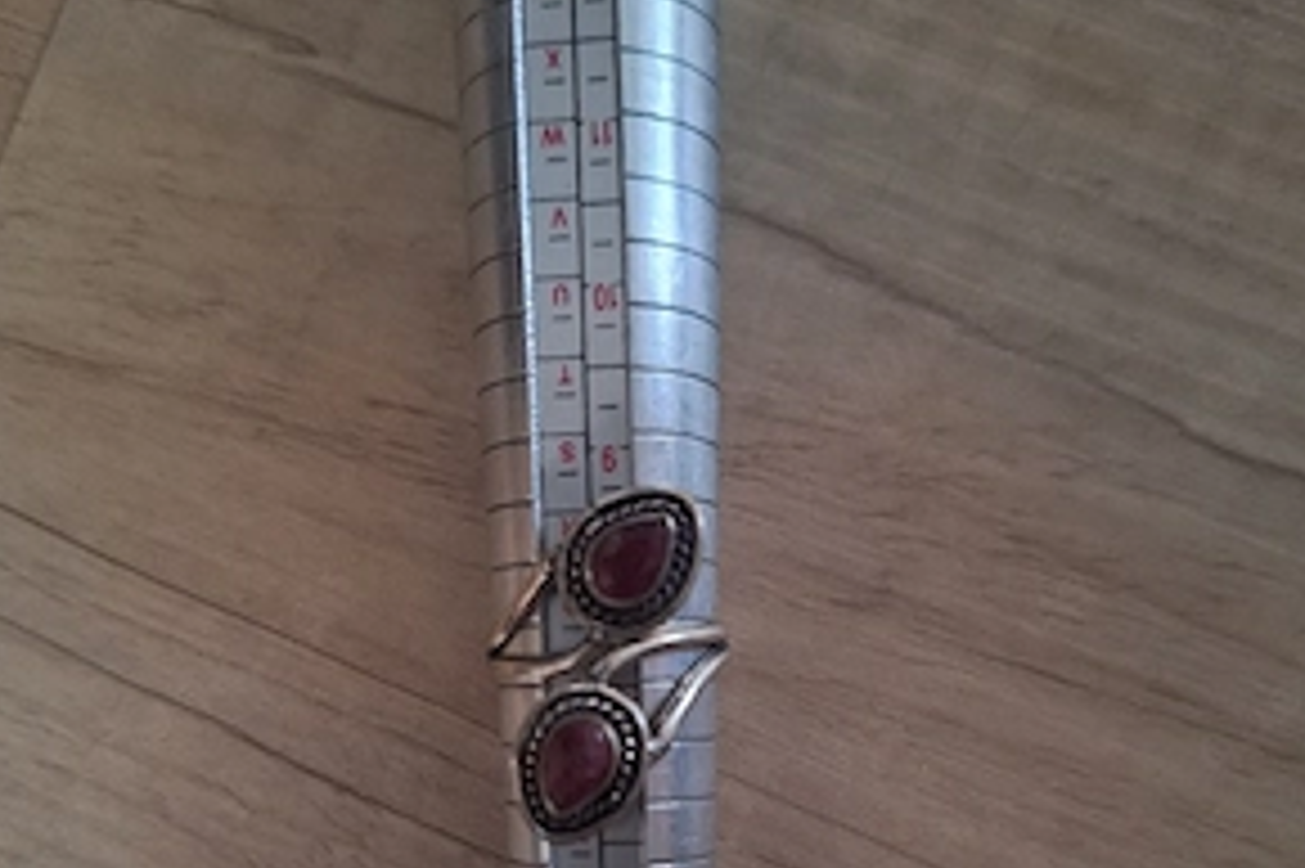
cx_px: 648
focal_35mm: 33
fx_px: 1196
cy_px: 706
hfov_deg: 57.2
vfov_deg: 38.3
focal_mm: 5.54
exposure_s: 1/20
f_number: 1.8
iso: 640
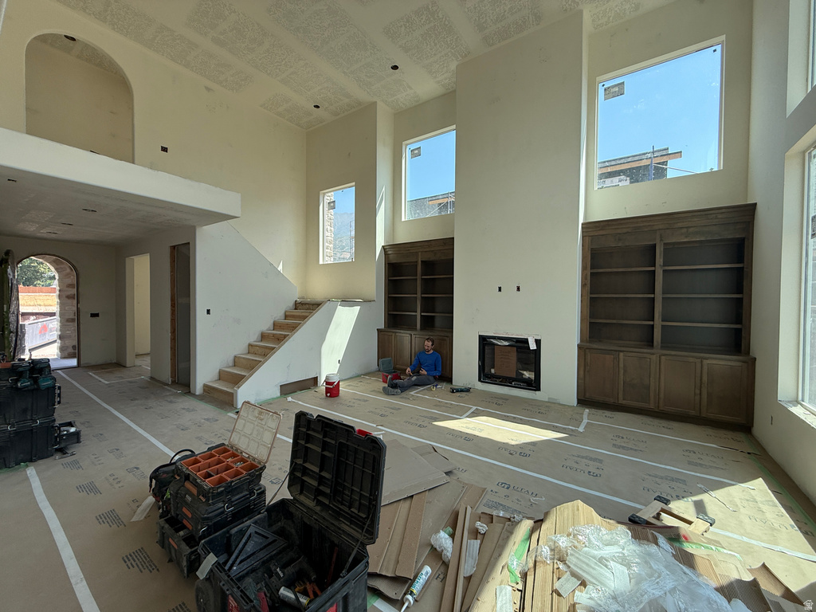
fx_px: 330
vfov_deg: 85.7
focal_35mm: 14
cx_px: 408
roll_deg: -0.4
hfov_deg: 102.1
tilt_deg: -0.3
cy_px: 306
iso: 64
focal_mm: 2.22
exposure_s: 1/427
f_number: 2.2
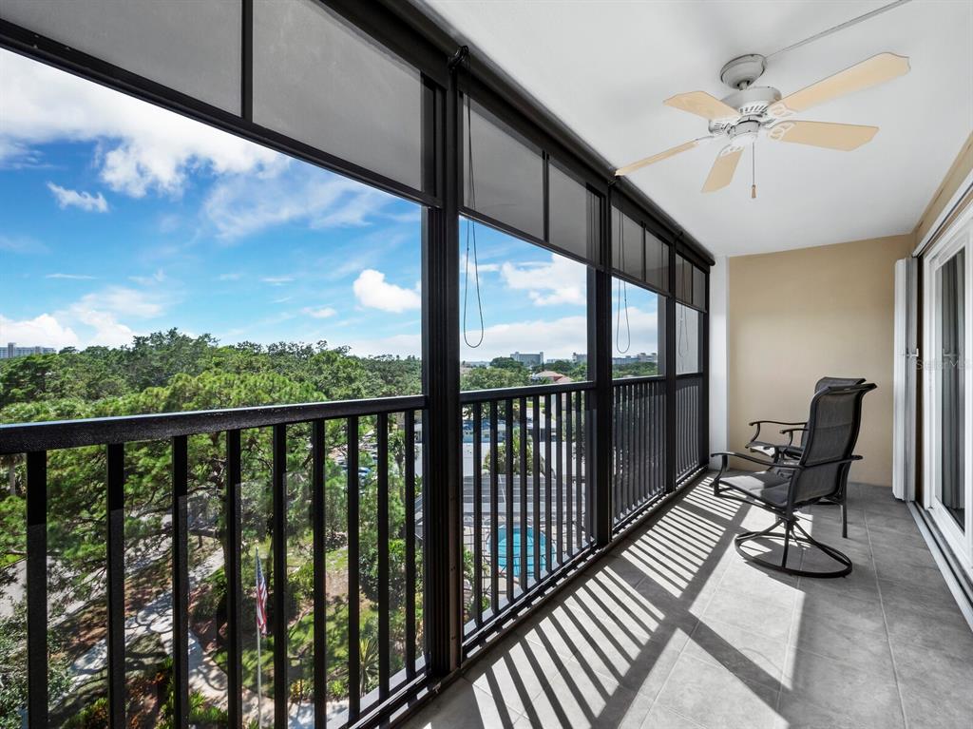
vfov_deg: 85.6
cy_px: 364
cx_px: 486
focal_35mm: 14
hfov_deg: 102.1
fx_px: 393
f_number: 11
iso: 400
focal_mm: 7
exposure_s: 1/60
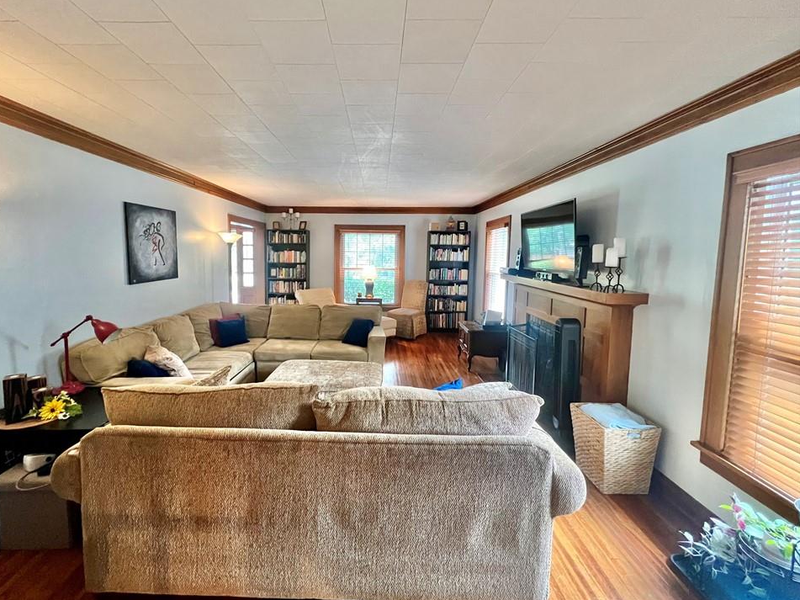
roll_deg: -0.4
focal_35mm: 14
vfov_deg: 85.5
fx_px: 324
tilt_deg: -4.2
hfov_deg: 101.9
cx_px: 371
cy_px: 279
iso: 640
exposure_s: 1/60
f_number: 1.8
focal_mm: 1.57
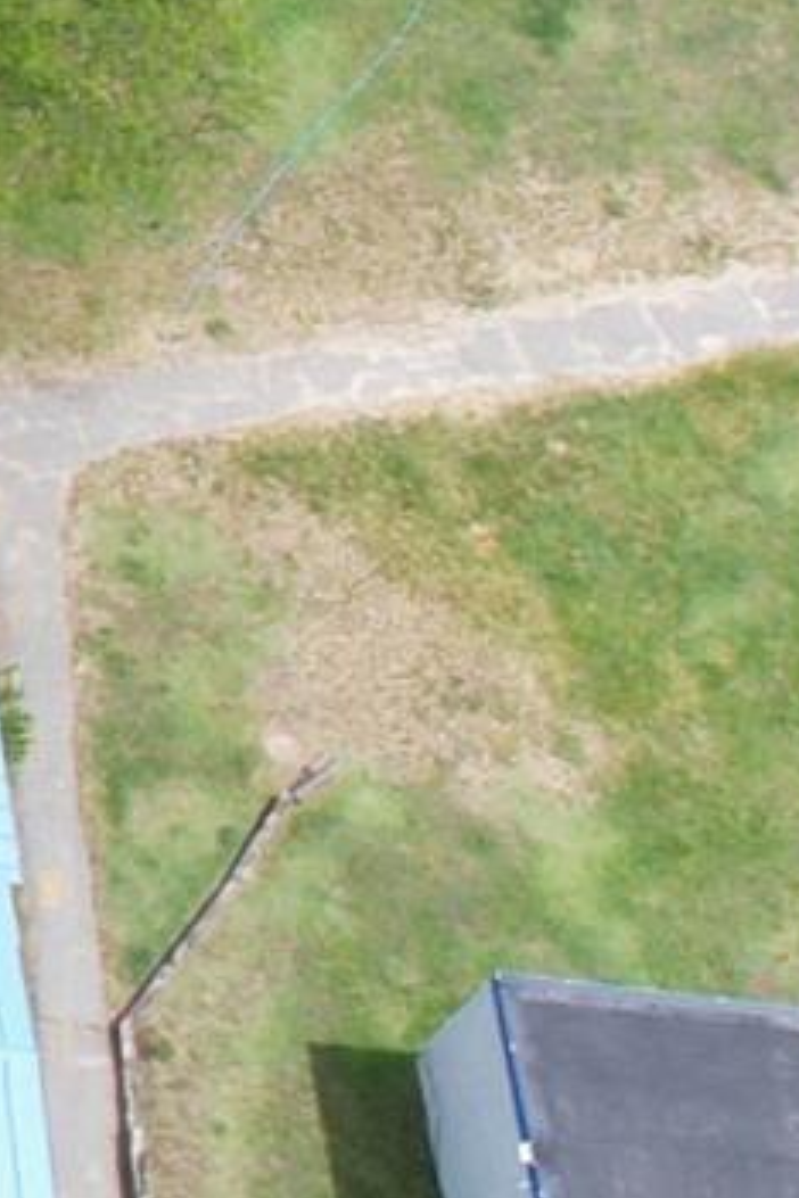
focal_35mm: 188
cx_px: -2831
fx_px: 6258
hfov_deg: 5.8
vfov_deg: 10.2
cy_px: -1150
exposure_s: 1/725
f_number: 2.8
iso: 110
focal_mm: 8.38
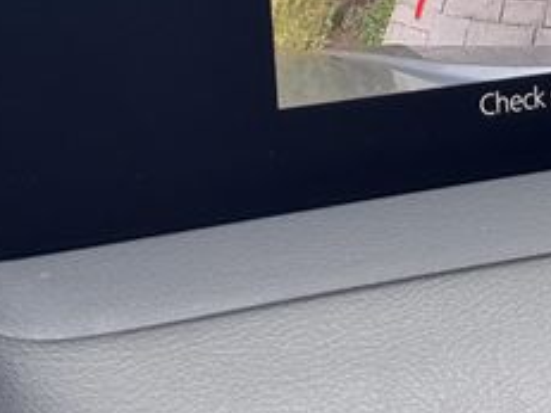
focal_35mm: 133
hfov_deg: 14.6
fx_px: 2116
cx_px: 556
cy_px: -60
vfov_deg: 11.0
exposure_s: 1/461
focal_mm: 6.76
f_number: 1.78
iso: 64
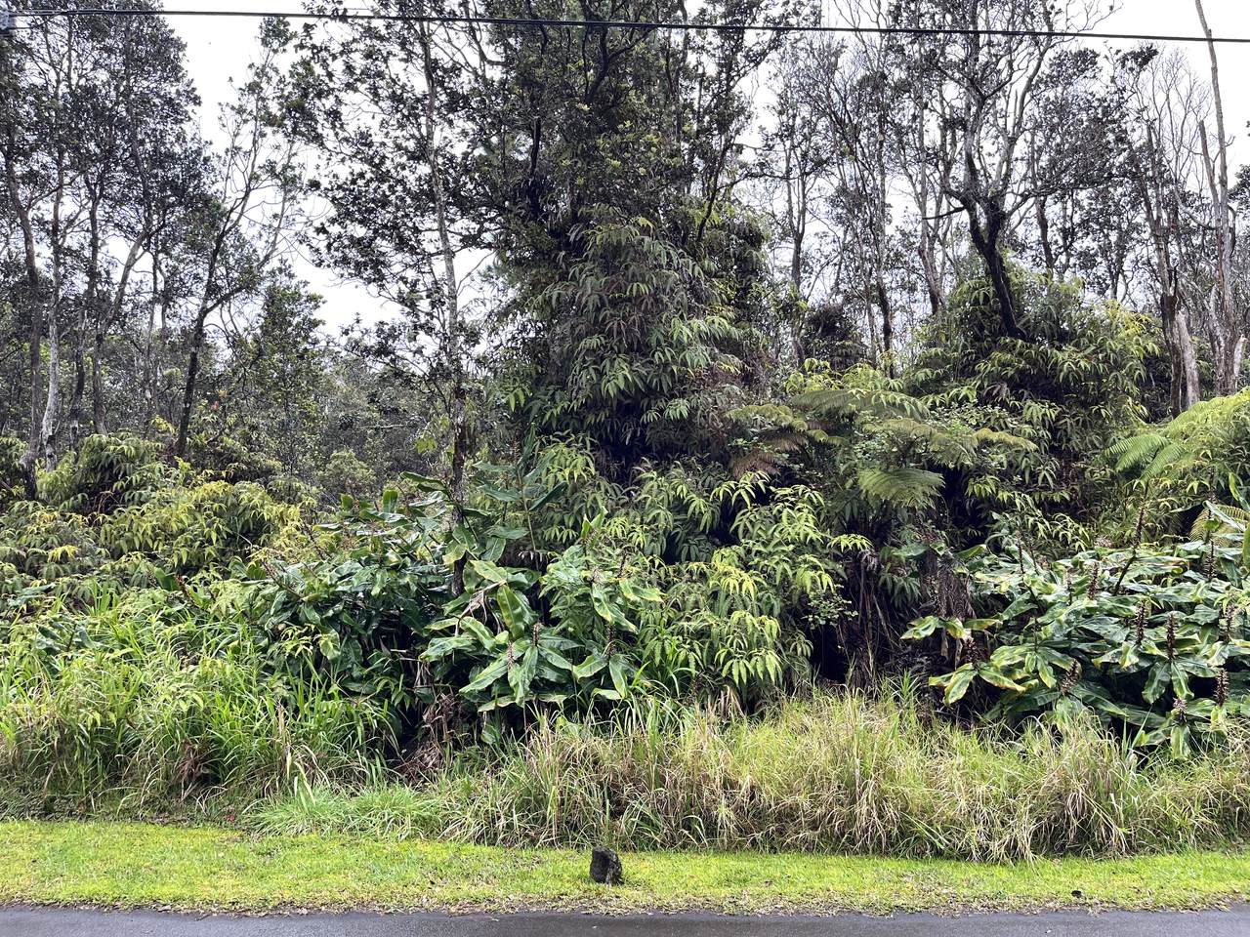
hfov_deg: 67.3
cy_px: 468
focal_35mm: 26
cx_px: 625
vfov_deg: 53.1
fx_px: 939
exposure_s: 1/184
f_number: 1.6
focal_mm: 5.1
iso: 50
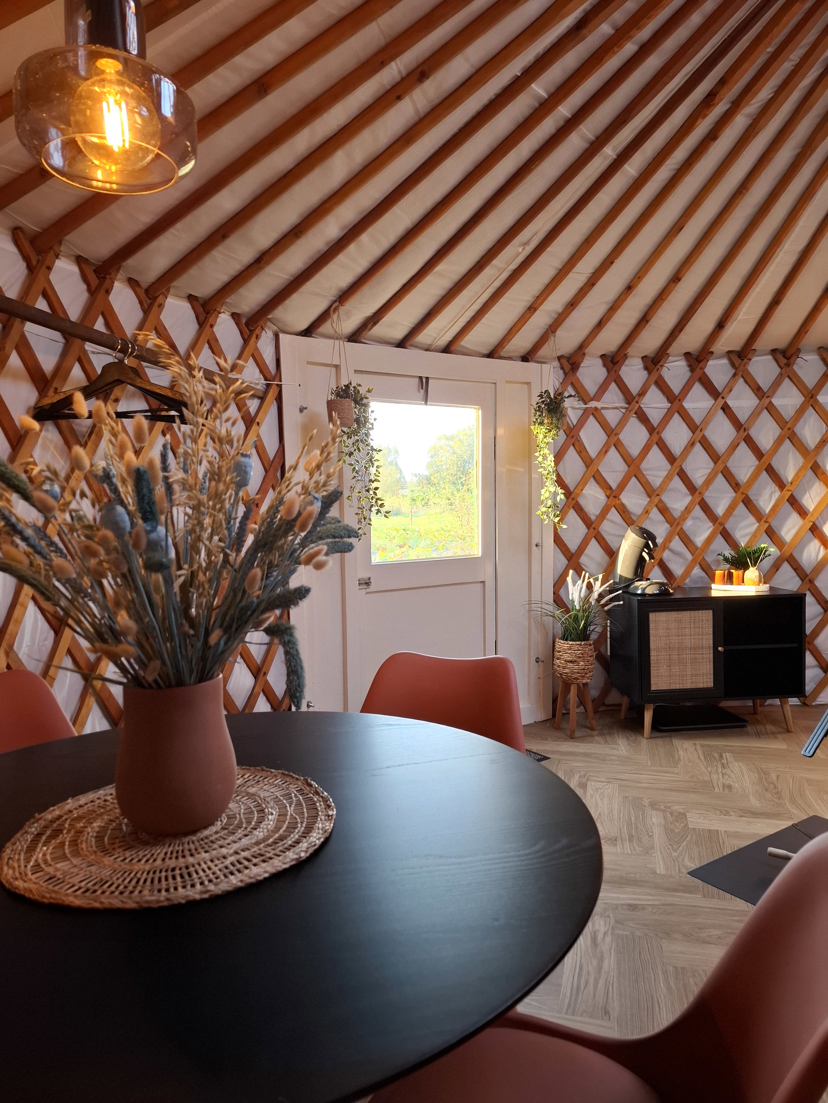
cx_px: 414
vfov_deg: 73.9
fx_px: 734
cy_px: 552
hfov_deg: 58.9
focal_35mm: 23
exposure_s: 1/50
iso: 160
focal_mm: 5.54
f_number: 1.8
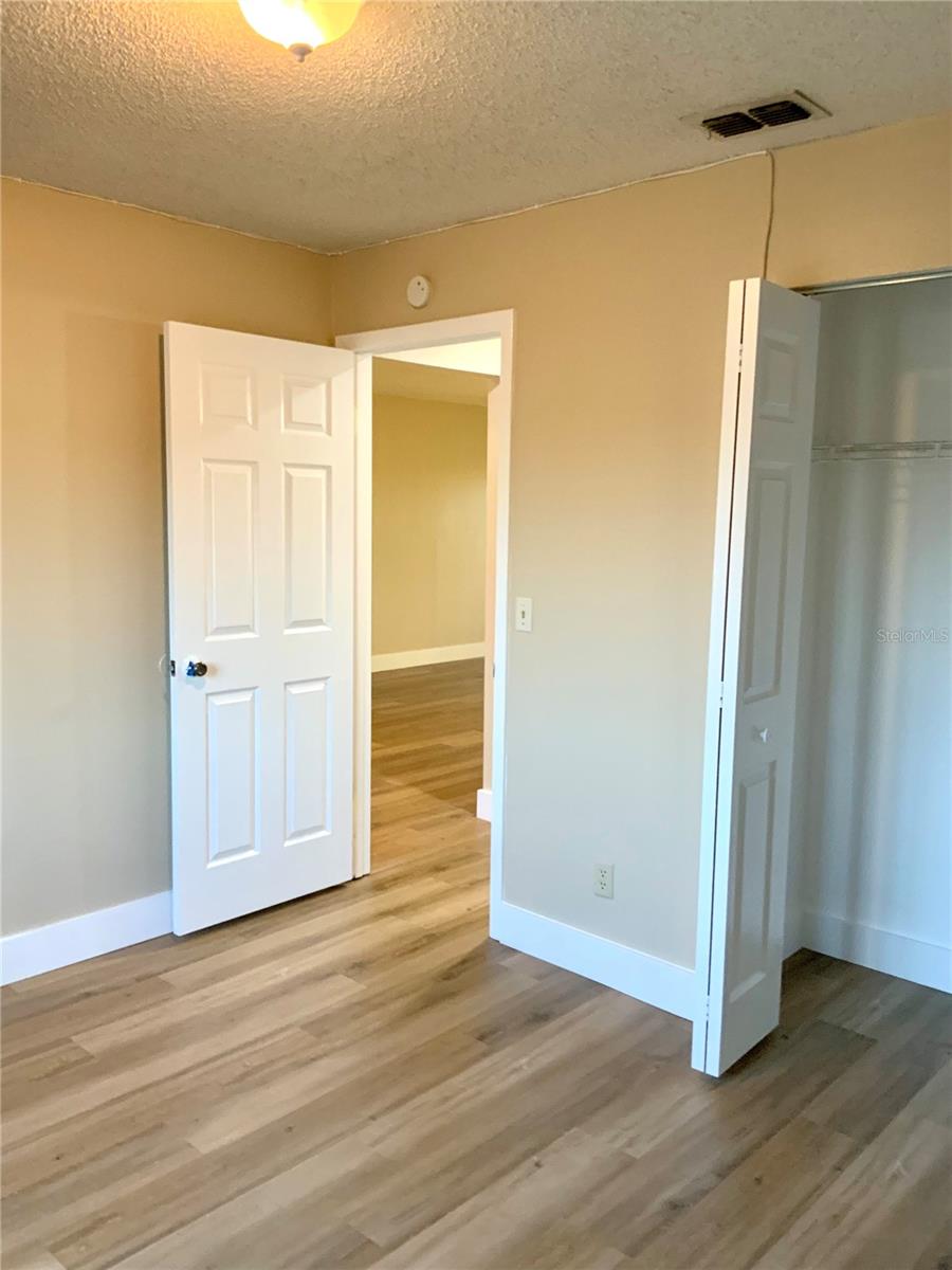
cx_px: 476
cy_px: 635
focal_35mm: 29
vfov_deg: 61.7
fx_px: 1063
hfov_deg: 48.2
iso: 160
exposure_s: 1/60
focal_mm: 3
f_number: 1.8
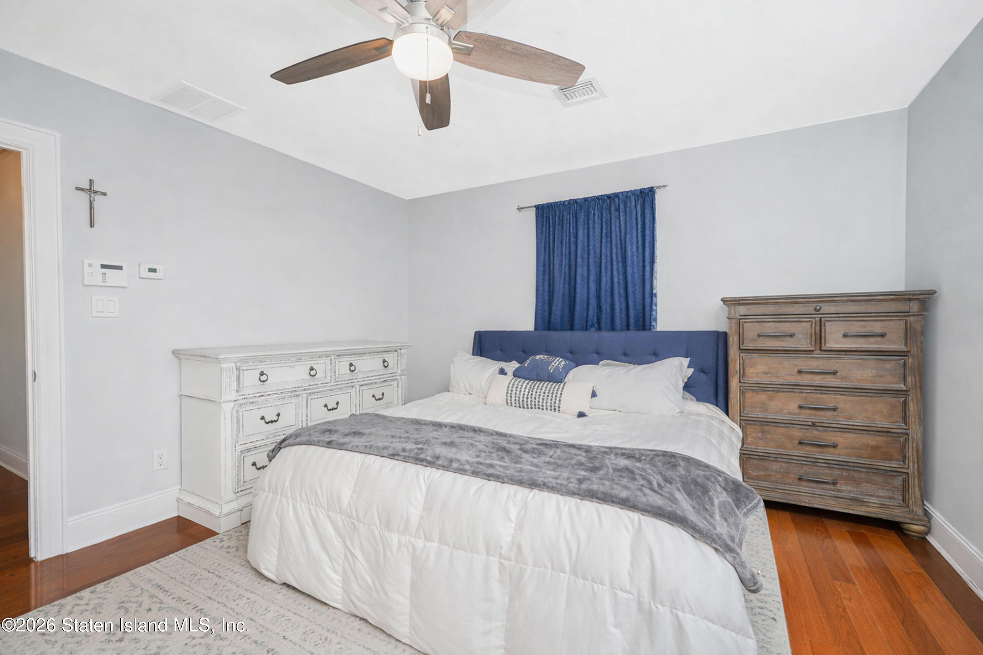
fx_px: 437
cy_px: 328
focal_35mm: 16
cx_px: 492
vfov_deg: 73.7
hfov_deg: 96.7
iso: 64
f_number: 4
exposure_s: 1/30
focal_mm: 16
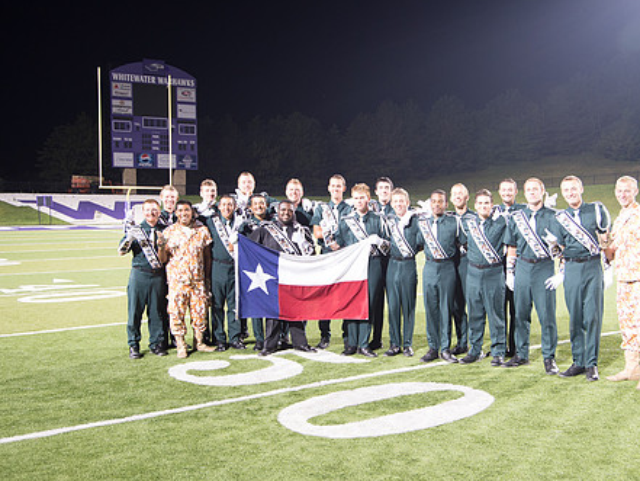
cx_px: 374
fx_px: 795
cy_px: 264
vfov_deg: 33.6
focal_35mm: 43
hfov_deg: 43.7
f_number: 5
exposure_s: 1/15
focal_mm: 34
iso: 1000
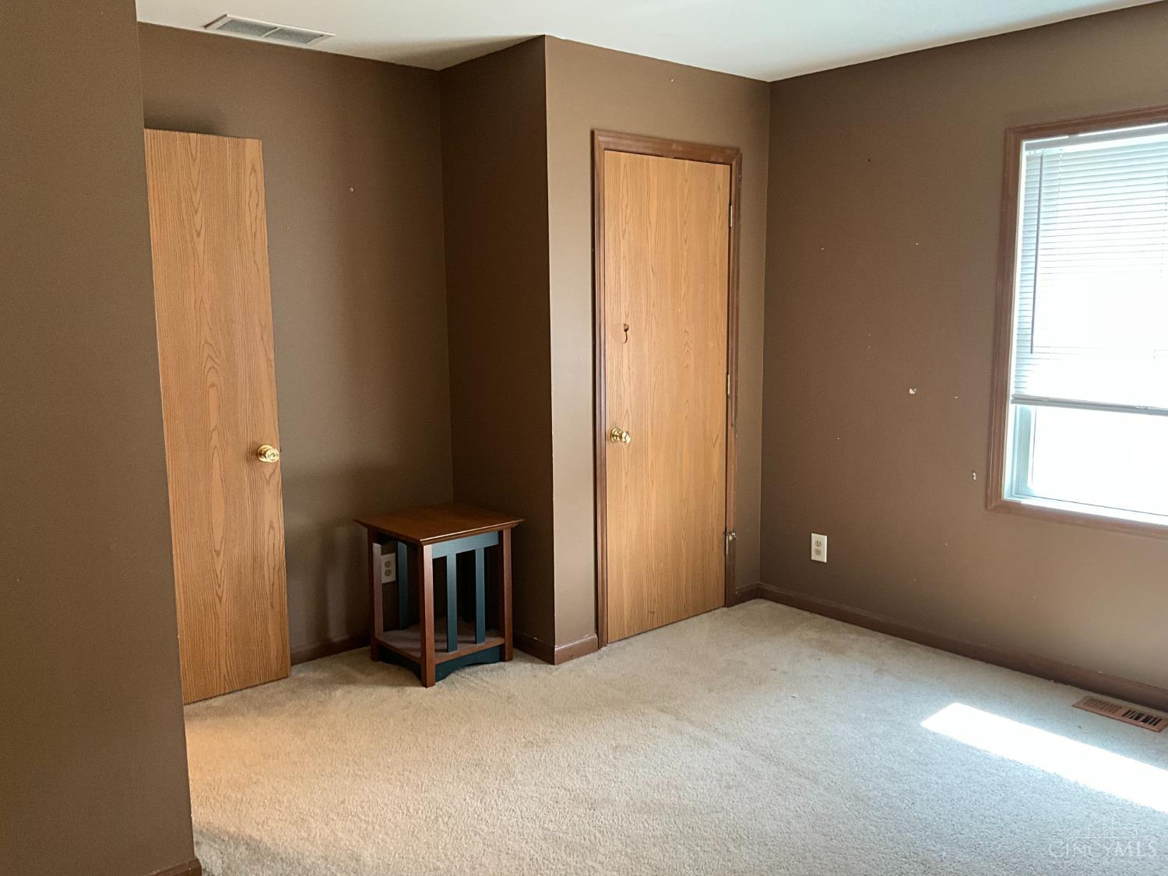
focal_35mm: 29
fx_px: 979
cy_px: 438
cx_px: 584
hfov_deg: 61.7
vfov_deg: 48.2
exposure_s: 1/60
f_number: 1.8
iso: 200
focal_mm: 3
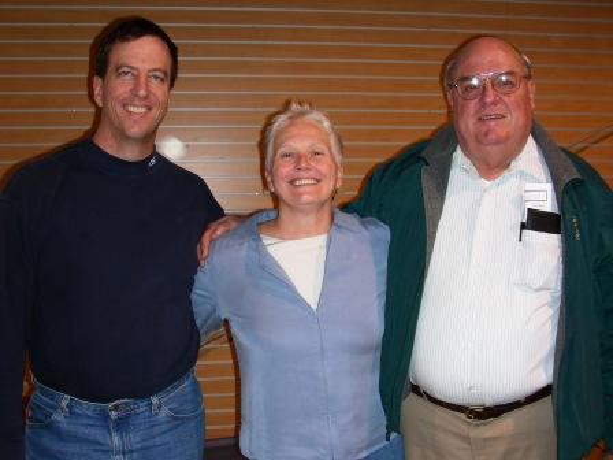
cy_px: 230
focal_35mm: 44
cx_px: 306
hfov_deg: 42.9
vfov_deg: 32.9
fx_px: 779
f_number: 3.5
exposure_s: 1/60.1
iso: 50
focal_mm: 7.4
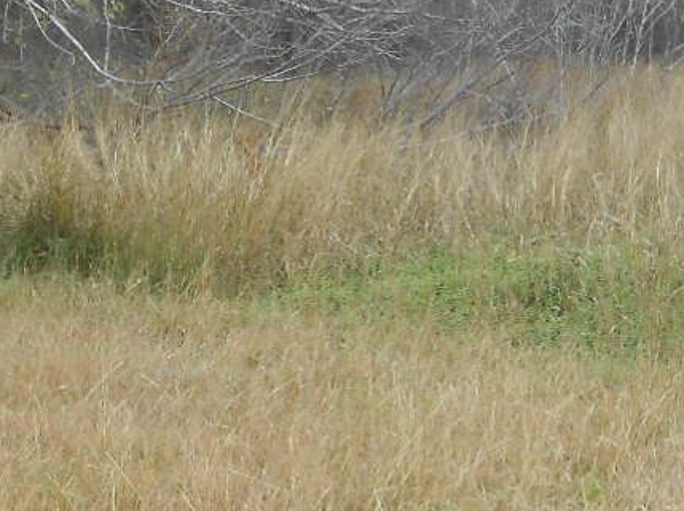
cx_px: 470
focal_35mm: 112
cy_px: 322
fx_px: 2211
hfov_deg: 17.5
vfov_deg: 13.2
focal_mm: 5.3
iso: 80
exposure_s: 1/160
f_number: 3.8
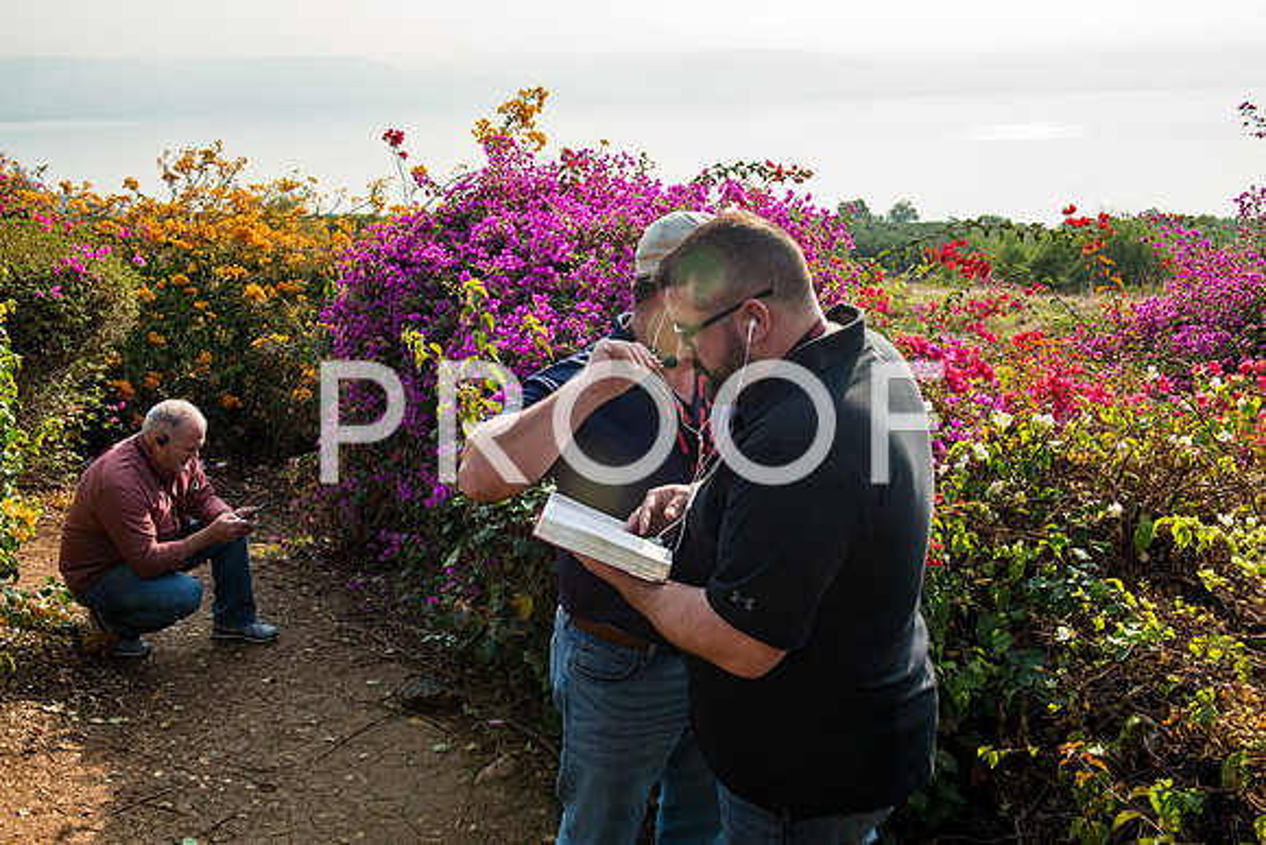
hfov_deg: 58.7
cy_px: 422
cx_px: 633
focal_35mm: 32
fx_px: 1126
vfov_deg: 41.1
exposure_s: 1/100
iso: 100
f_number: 7.1
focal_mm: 32
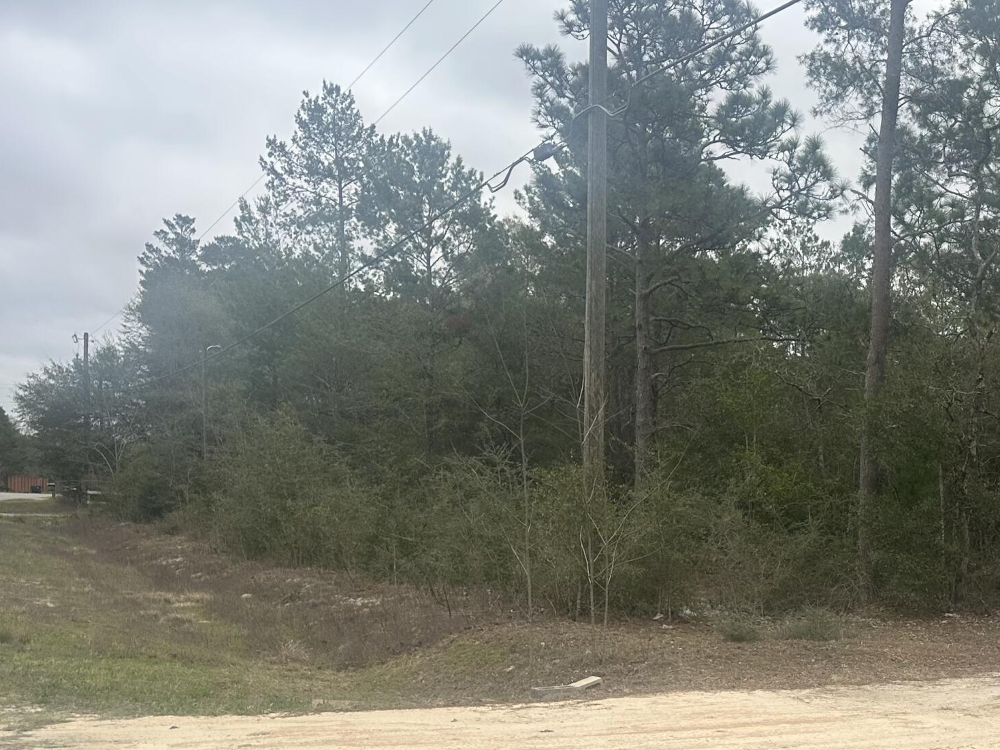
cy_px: 620
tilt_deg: -4.9
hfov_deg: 36.9
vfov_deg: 28.9
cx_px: 860
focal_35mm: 49
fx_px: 1416
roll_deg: -2.4
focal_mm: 6.86
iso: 80
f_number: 1.78
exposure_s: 1/2732
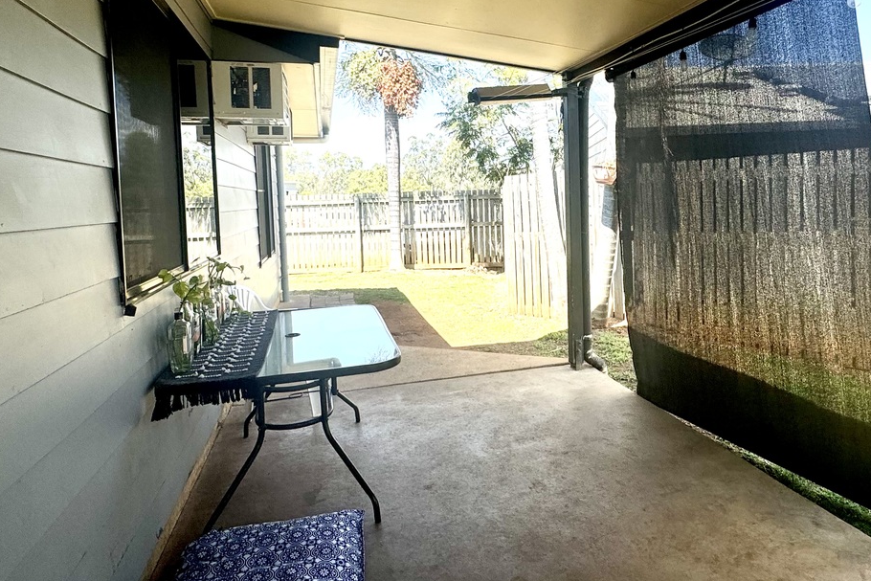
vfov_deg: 52.7
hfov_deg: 73.2
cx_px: 506
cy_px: 226
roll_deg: +2.7
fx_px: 581
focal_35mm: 24
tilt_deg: -1.8
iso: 40
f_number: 2.2
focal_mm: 2.22
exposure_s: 1/541
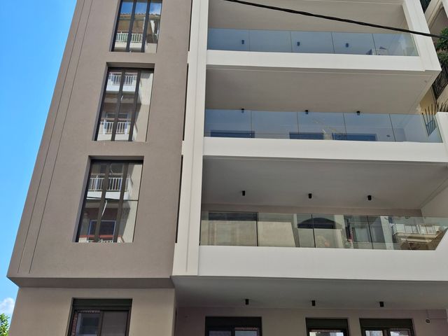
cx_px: 224
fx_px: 324
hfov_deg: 69.4
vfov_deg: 54.9
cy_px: 168
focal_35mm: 25
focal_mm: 4.69
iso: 25
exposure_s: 1/1678
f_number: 1.8
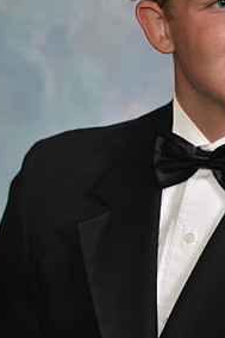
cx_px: 218
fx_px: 2590
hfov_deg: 5.0
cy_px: 113
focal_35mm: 276
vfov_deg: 7.5
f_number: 7.1
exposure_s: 1/125
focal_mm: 135
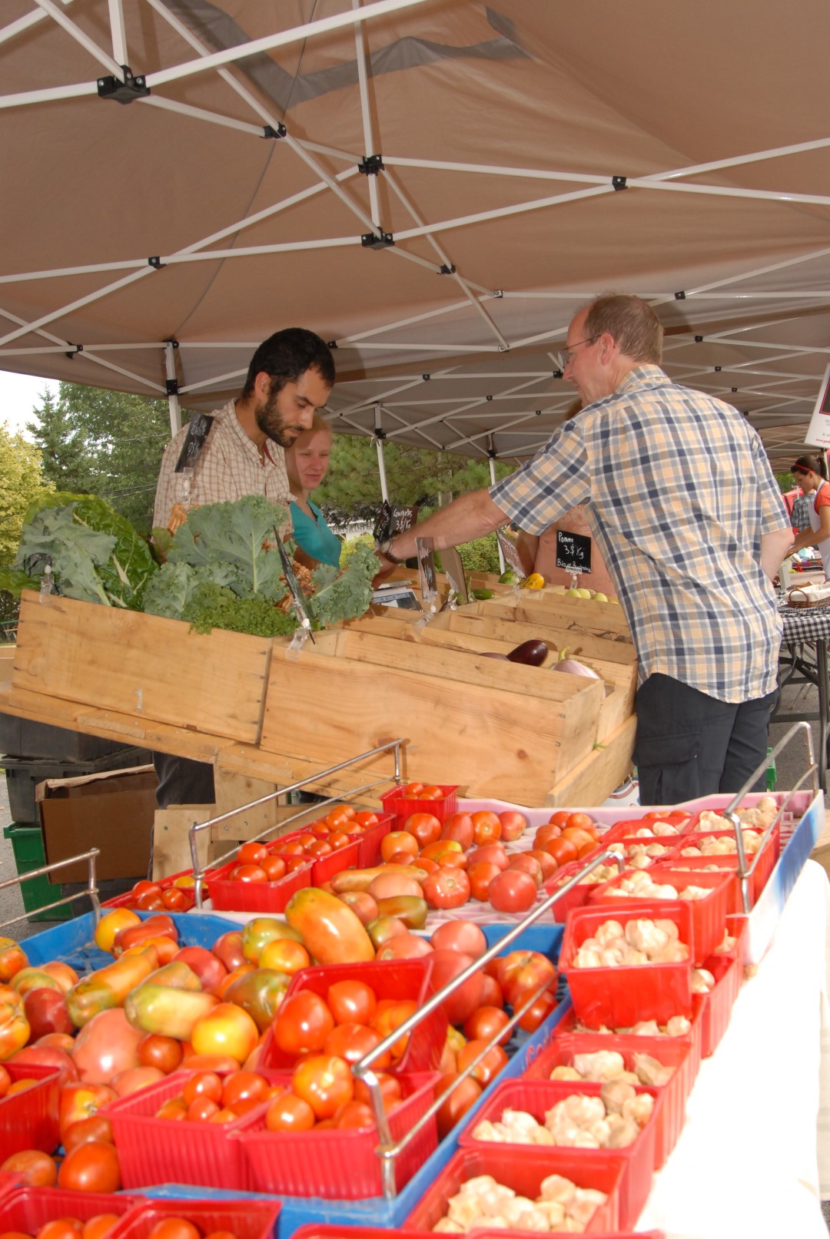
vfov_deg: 53.1
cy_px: 620
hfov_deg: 37.0
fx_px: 1241
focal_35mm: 36
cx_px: 415
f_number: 8
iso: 400
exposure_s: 1/200
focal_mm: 24
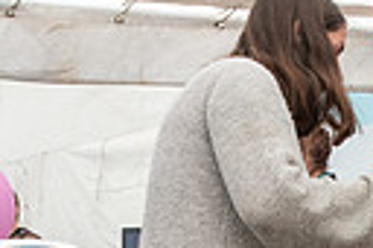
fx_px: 1676
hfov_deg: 12.7
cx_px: 230
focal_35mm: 162
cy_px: 392
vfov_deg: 8.2
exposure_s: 1/125
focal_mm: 35
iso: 560
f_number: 6.3
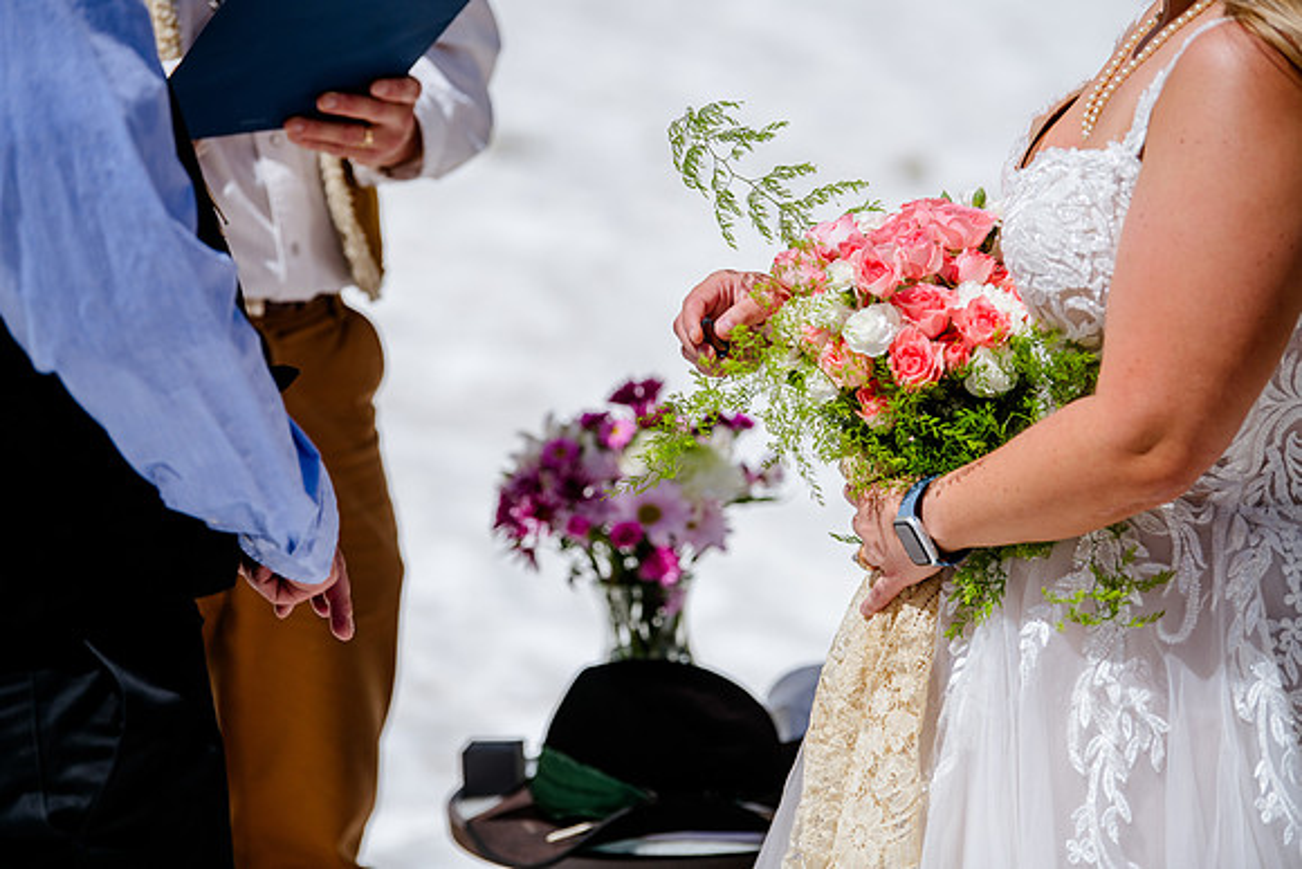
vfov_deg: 8.6
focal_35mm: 160
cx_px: 651
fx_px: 5788
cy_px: 434
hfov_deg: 12.8
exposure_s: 1/8000
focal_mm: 160
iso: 160
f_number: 3.5
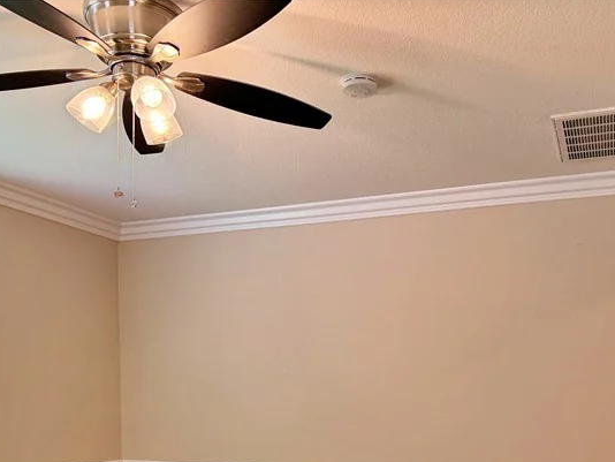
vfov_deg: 29.8
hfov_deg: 40.9
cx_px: 394
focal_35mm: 46
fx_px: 818
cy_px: 439
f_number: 1.78
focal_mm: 6.76
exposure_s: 1/120
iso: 160
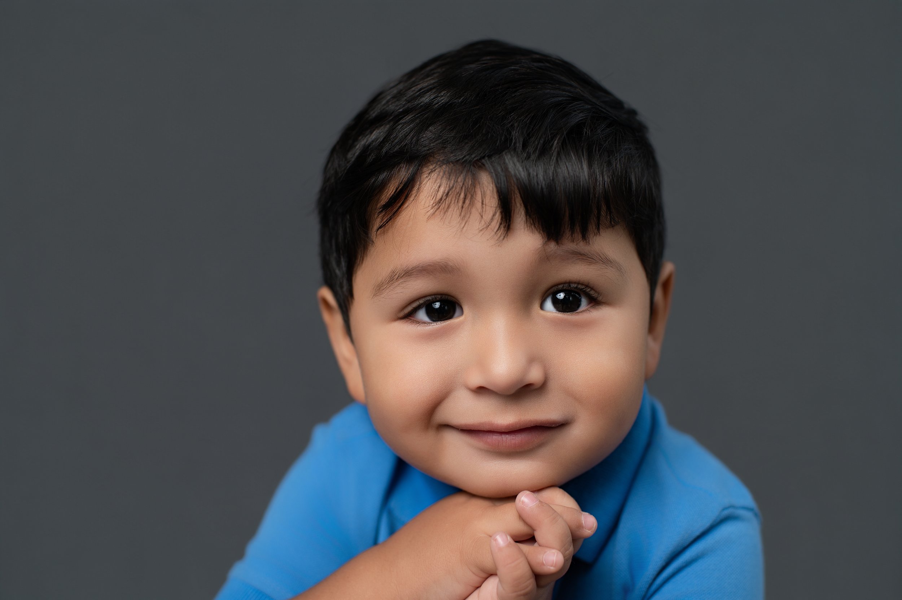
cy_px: 300
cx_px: 451
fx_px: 876
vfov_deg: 37.8
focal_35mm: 35
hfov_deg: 54.5
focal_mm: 35
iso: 100
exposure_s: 1/200
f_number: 2.8
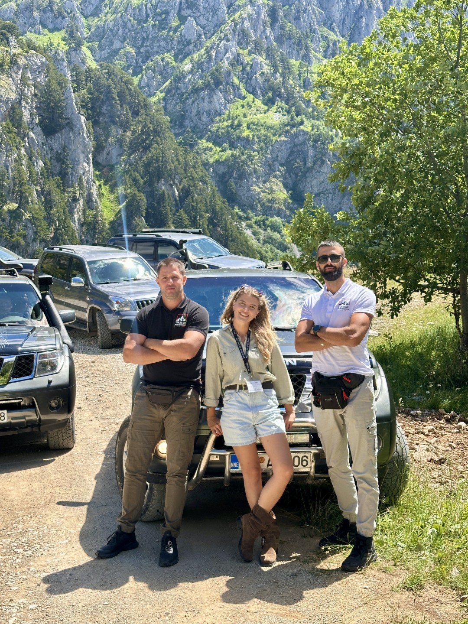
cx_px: 234
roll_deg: +1.4
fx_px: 865
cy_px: 312
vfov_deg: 39.7
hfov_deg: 30.3
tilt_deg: -2.8
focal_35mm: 48
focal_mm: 6.86
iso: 64
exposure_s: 1/1639
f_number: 1.78
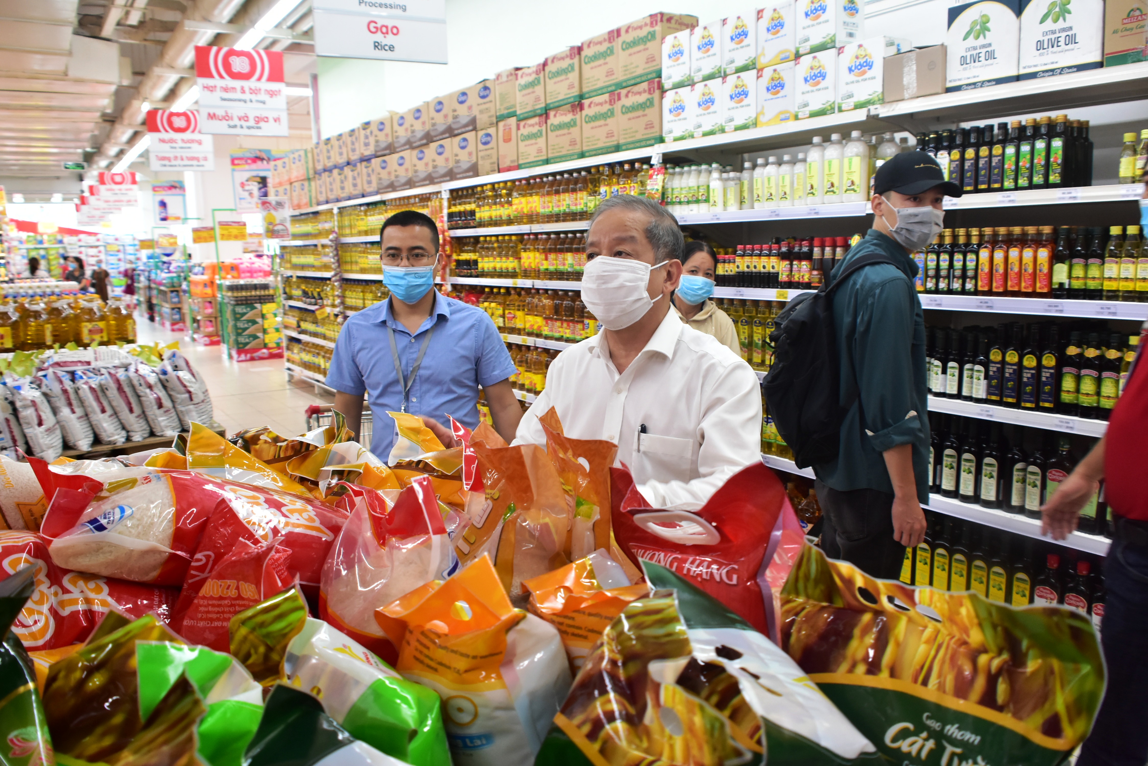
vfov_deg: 48.0
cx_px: 574
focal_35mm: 27
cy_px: 383
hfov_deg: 67.4
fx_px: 861
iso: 1250
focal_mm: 18
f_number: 4.5
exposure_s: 1/80
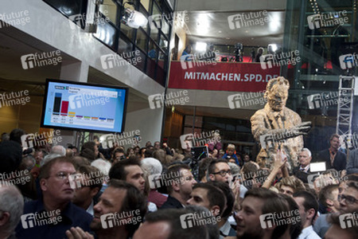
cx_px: 179
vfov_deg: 33.4
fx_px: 398
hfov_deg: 48.5
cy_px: 120
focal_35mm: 40
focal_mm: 40
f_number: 5.6
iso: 1250
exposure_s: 1/80
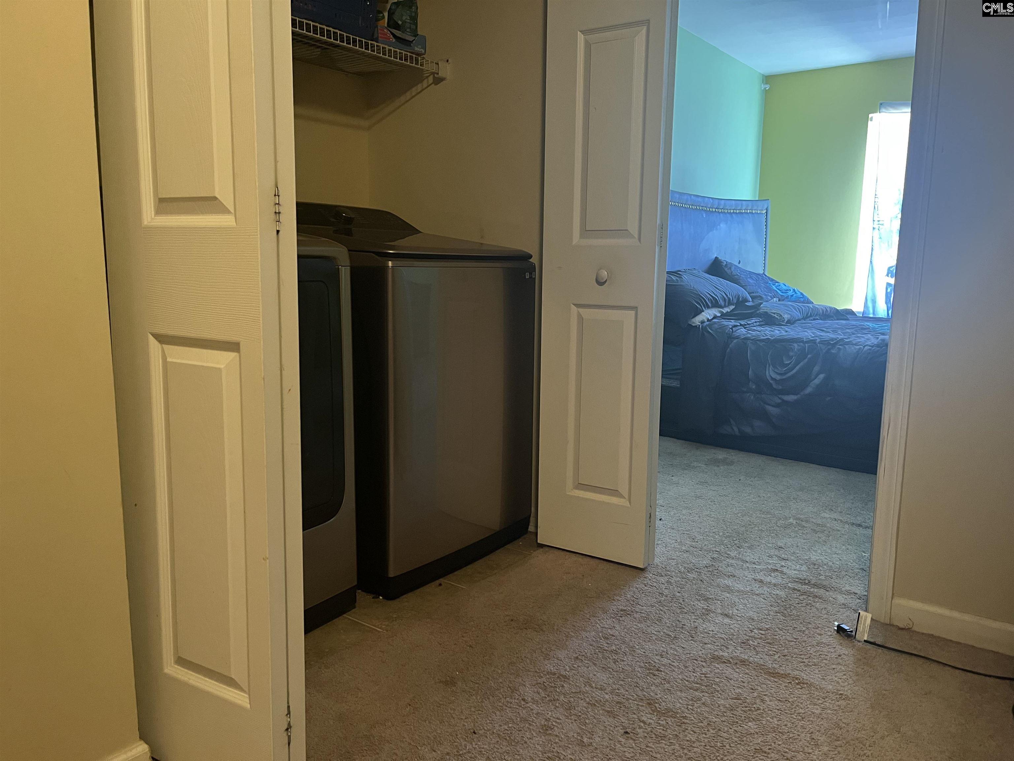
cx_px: 507
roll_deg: -0.8
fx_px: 762
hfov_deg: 67.3
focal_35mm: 26
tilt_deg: -9.8
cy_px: 380
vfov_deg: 53.1
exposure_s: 1/40
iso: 640
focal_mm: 5.1
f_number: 1.6
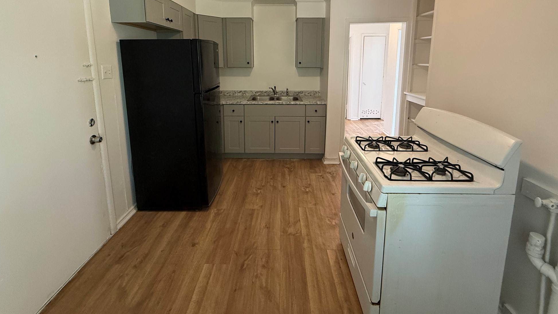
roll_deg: -0.1
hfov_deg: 99.4
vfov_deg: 64.6
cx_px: 280
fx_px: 237
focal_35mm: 16
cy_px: 95
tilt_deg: -8.1
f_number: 2.2
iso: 400
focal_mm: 2.22
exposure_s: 1/60
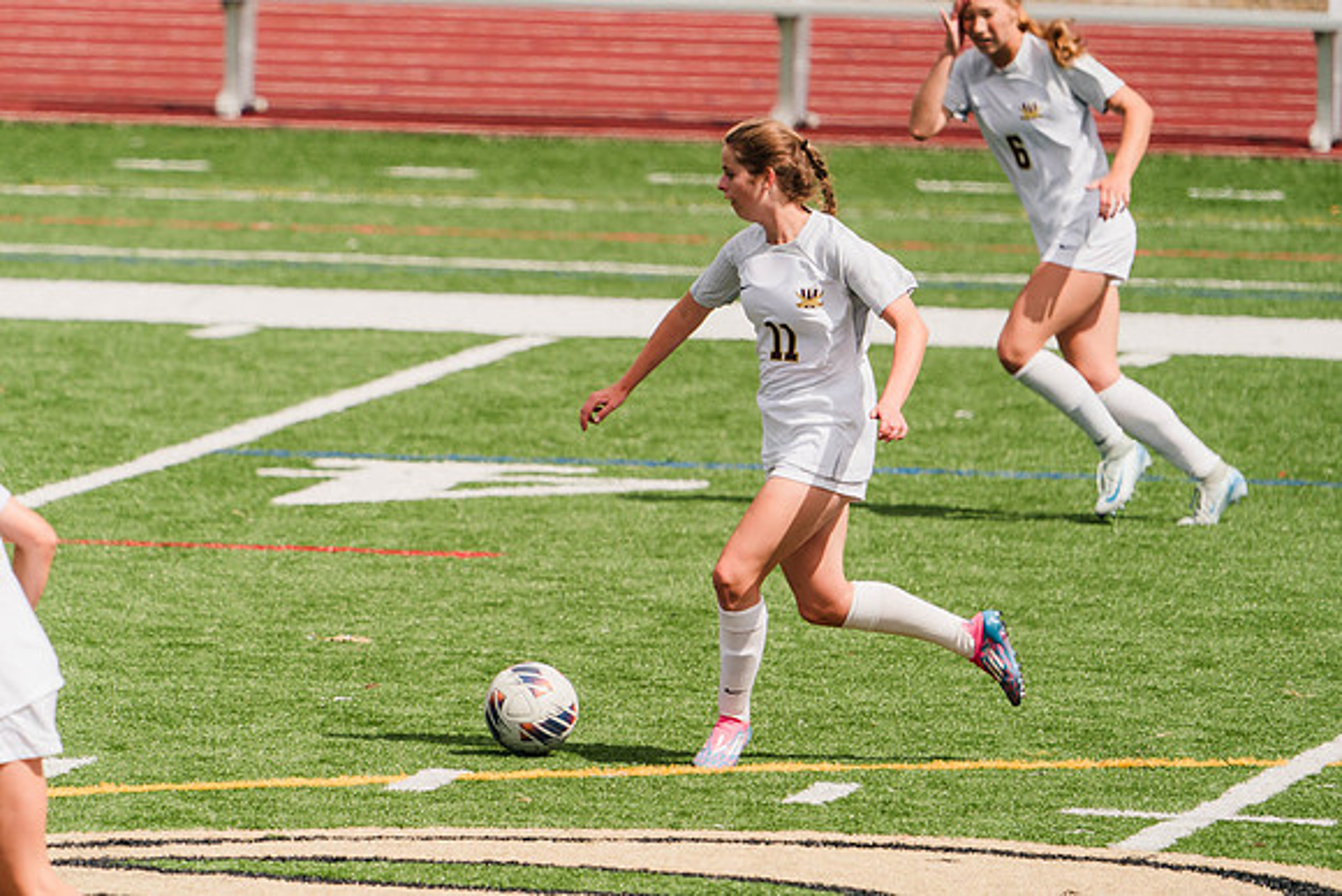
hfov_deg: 3.0
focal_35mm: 695
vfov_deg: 2.0
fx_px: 25920
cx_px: 547
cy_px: 377
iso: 200
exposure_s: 1/1600
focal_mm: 576
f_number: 6.3
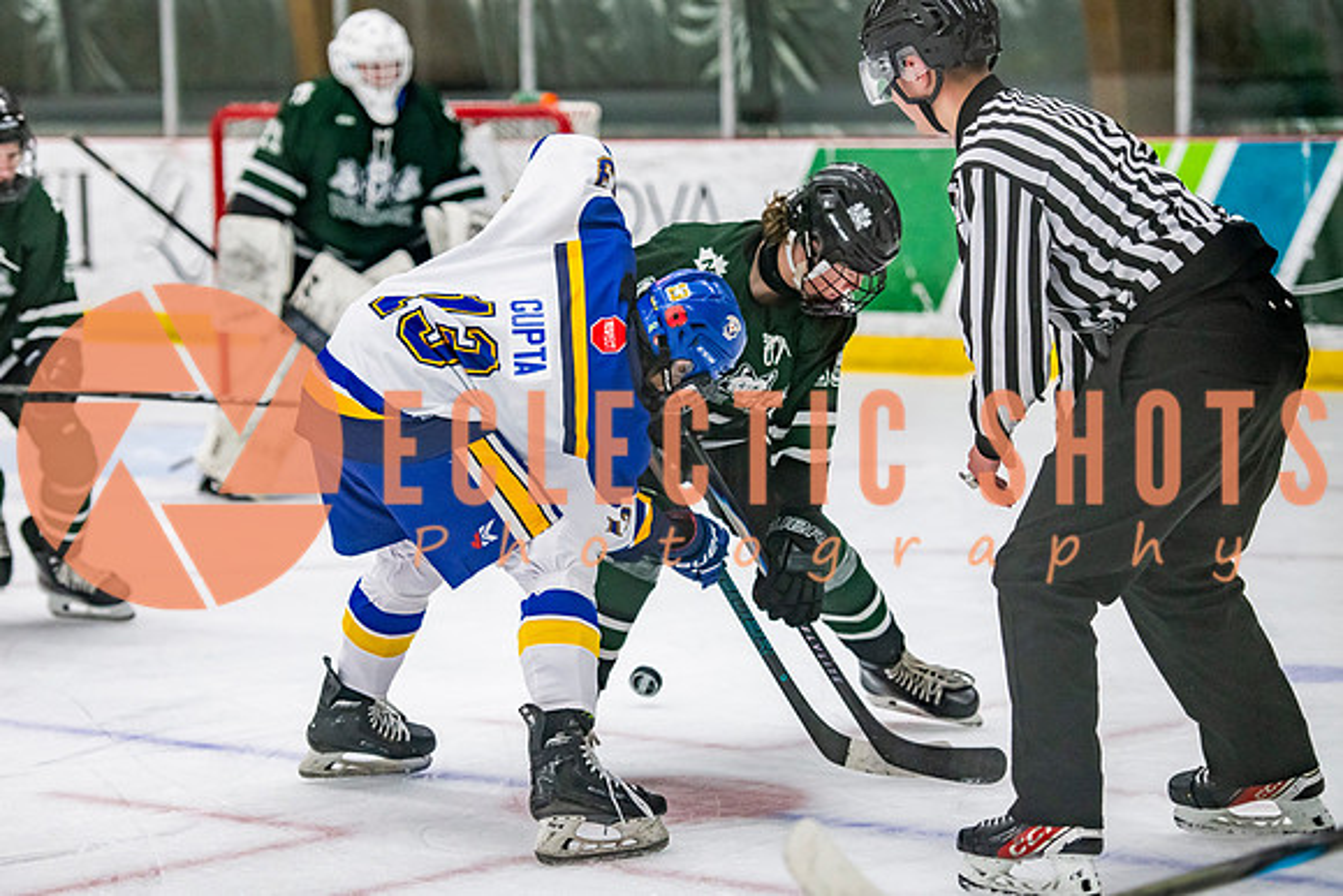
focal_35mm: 132
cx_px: 561
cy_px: 459
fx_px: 4918
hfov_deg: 15.5
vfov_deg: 10.4
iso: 2000
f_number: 3.2
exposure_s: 1/640
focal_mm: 112
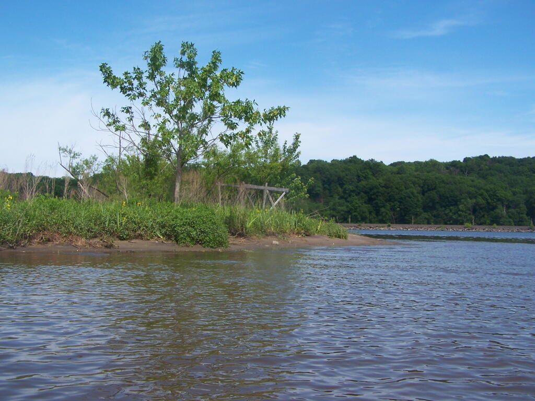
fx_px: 587
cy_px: 200
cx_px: 268
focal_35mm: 38
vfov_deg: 37.7
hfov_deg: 49.0
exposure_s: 1/640
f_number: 4
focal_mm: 6.3
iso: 80
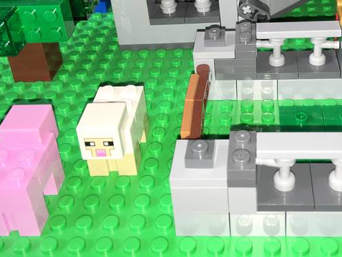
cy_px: 24
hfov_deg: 35.7
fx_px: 524
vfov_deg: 26.6
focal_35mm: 53
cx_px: 233
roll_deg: +3.8
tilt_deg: -35.1
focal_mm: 4.15
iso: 25
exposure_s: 1/69
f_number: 2.2
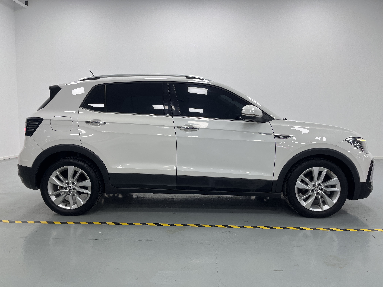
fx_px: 288
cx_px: 192
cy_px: 144
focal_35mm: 26
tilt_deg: -4.9
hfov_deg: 67.3
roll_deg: +0.3
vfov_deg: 53.1
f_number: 1.6
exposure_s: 1/100
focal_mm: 5.1
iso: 32
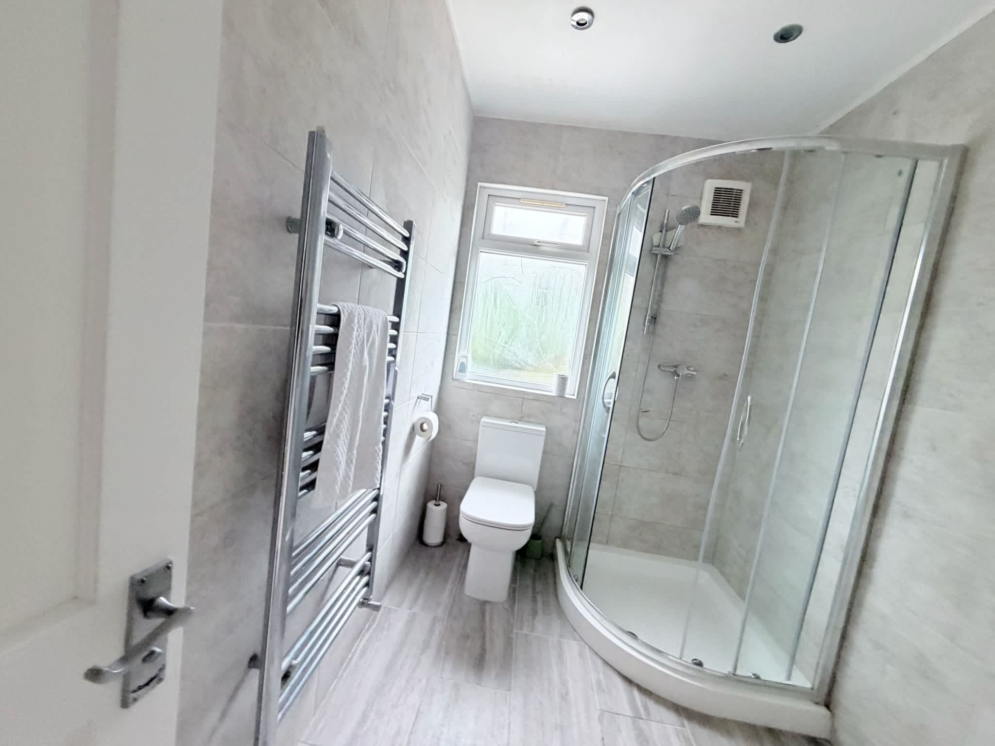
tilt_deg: -4.5
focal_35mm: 14
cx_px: 498
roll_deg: -7.8
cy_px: 373
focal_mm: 2.2
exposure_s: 1/101
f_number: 2.2
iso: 320
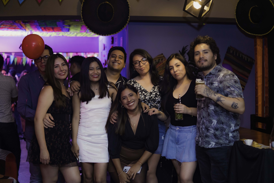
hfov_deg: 43.6
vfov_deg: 29.9
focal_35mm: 45
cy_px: 92
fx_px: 342
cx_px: 137
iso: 800
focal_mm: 30
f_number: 1.4
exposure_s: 1/160
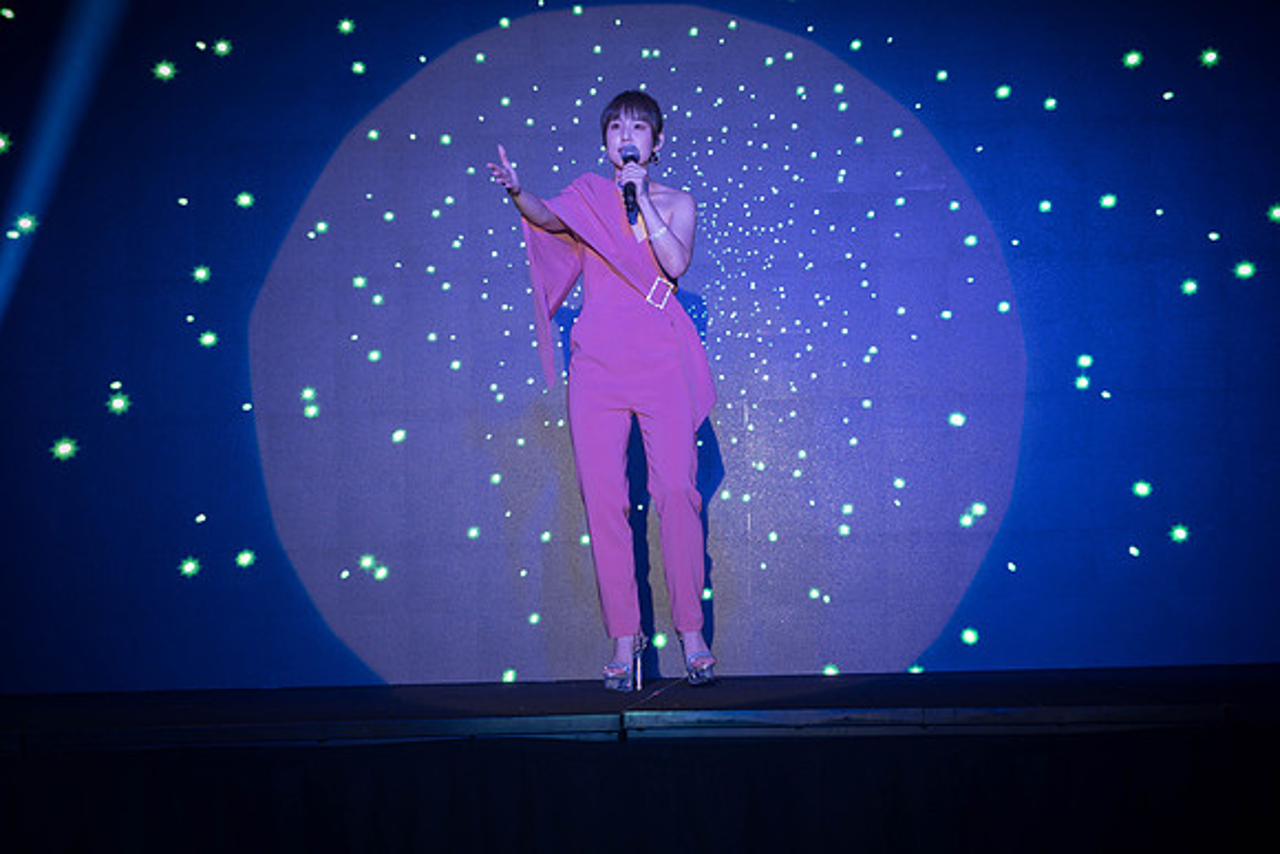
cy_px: 427
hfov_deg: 23.6
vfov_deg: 15.8
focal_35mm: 86
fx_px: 3070
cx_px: 640
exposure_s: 1/80
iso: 250
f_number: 2.8
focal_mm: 40
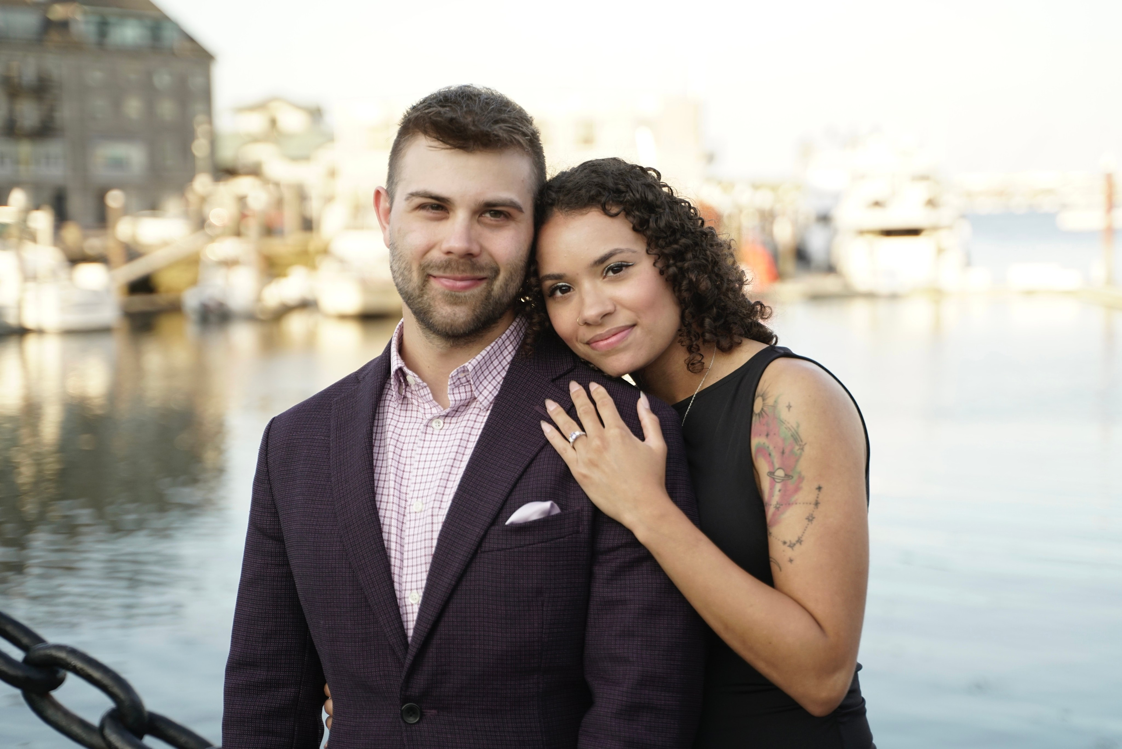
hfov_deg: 32.4
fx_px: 1933
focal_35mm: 62
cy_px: 374
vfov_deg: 21.9
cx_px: 561
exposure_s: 1/800
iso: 320
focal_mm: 62
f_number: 2.8
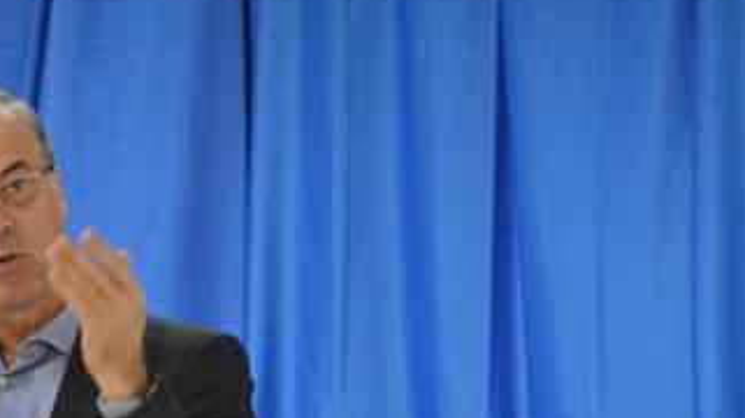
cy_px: 471
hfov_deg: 10.0
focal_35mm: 215
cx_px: 91
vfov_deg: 5.6
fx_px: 4250
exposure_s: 1/100
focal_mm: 55
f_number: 7.1
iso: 5000
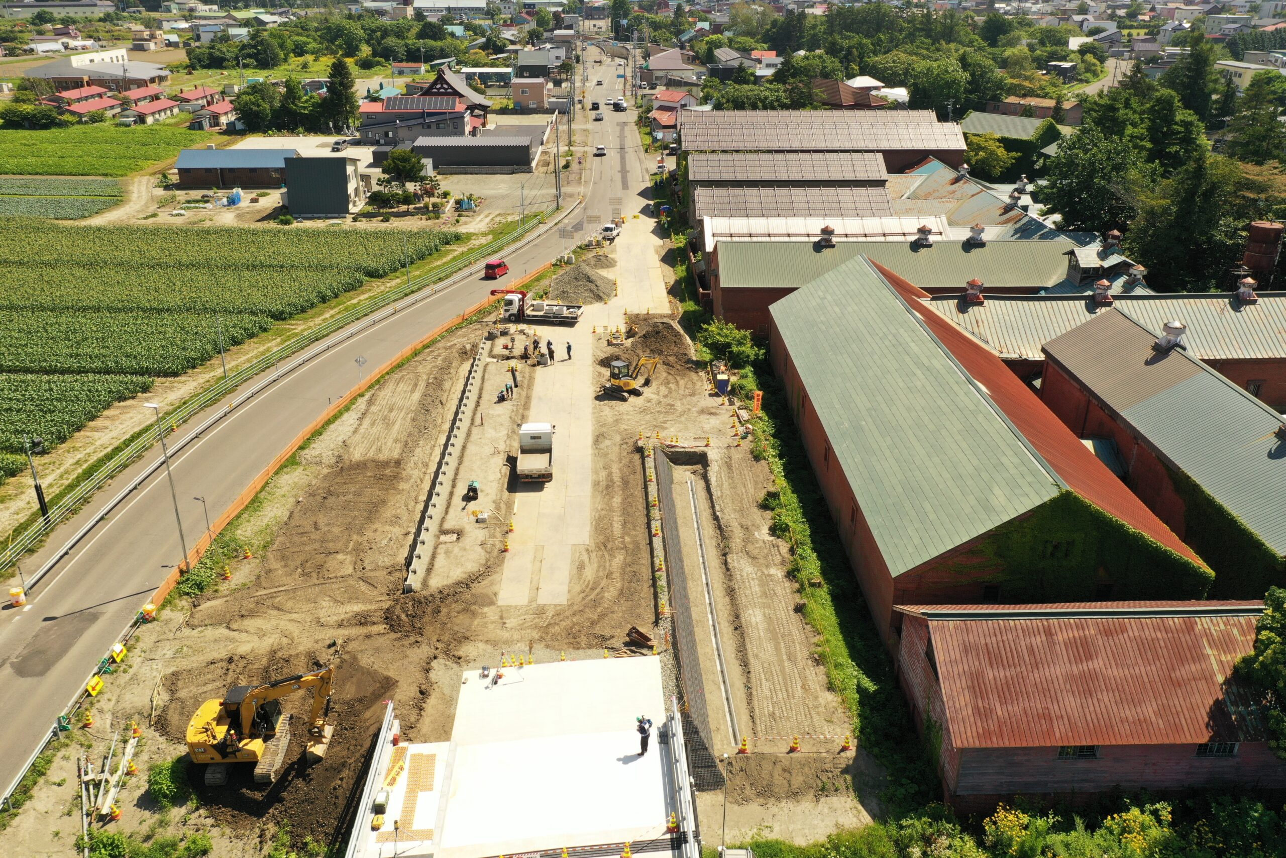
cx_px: 643
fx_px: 1000
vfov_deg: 46.4
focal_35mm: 28
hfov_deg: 65.5
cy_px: 429
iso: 100
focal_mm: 10.26
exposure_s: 1/400
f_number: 5.6
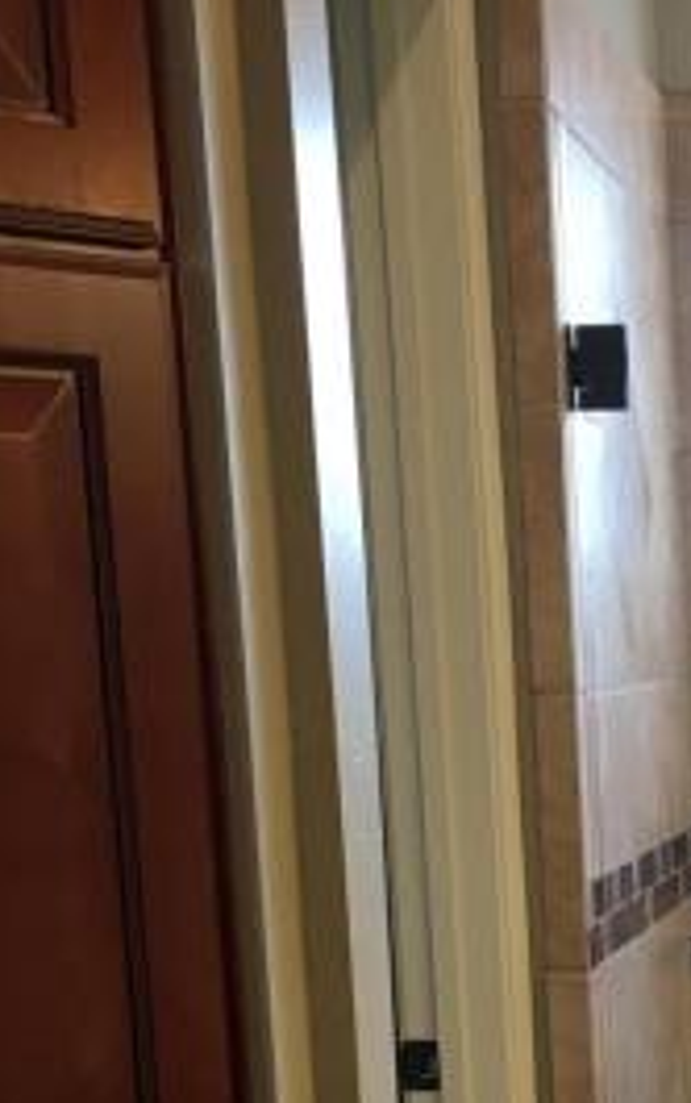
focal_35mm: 89
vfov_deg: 22.1
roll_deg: +2.7
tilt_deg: -14.0
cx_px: 920
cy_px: 1195
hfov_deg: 14.1
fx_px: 2677
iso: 25
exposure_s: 1/30
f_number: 2.2
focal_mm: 4.15
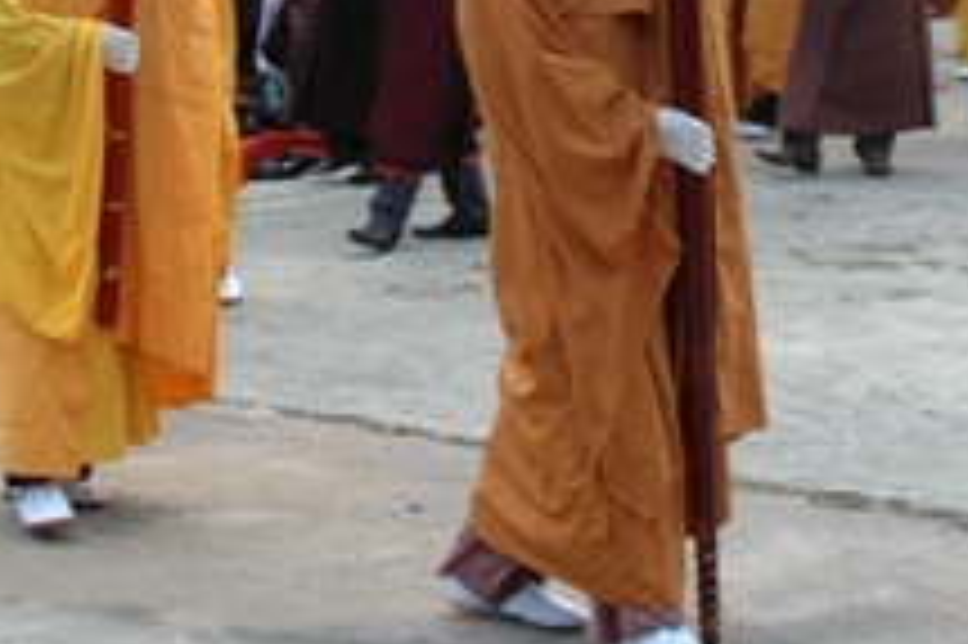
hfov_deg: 17.4
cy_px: -97
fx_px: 3144
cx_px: 194
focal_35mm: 117
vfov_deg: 11.5
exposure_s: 1/100
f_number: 10
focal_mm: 28
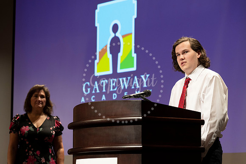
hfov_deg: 17.7
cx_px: 143
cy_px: 98
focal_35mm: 116
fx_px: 790
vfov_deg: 11.9
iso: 800
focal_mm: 94
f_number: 4
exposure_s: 1/80
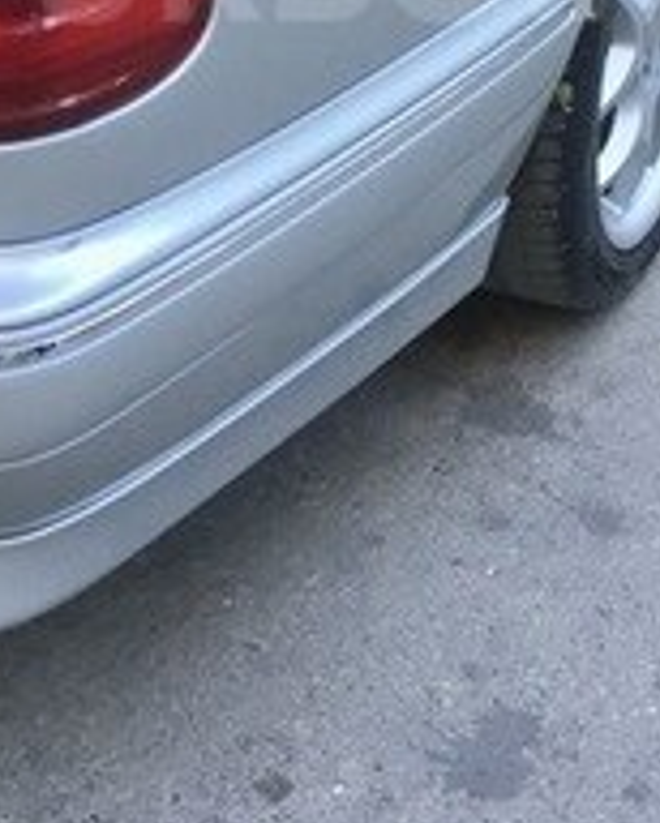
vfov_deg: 24.6
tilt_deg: -21.0
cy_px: -43
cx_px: 364
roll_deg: +1.8
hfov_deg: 21.0
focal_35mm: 73
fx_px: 1780
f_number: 2.2
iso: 32
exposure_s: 1/33
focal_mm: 4.15
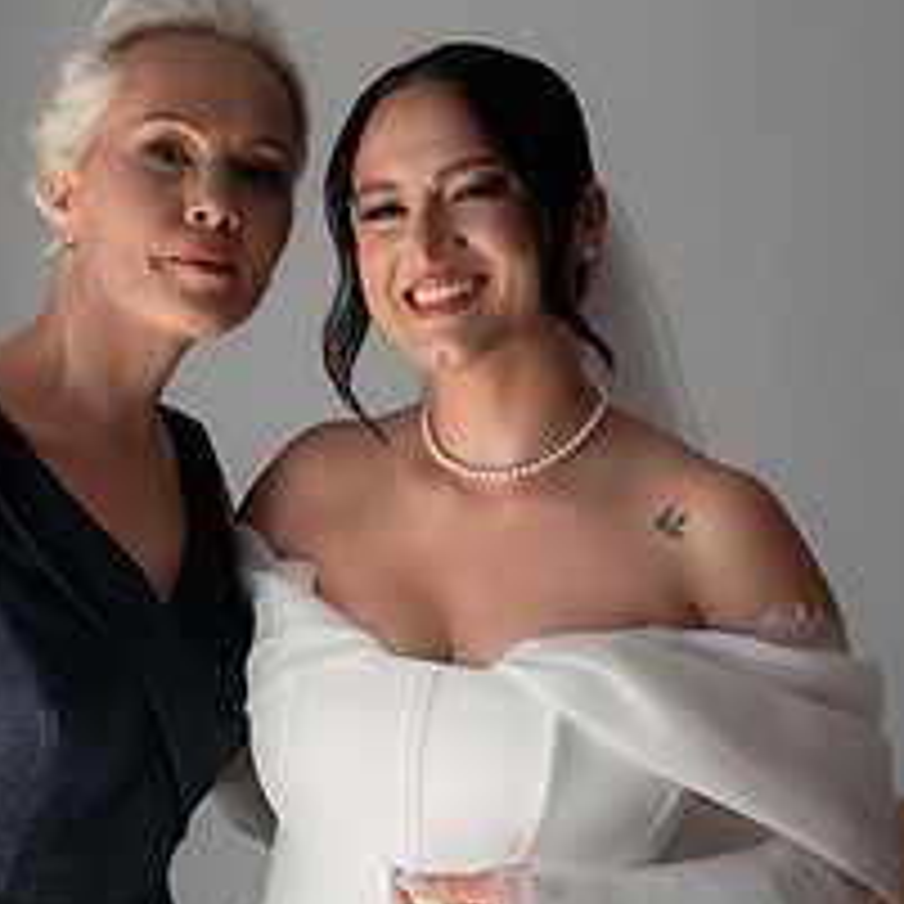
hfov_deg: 20.1
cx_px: 261
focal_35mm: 86
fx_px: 2541
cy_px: 681
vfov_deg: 20.0
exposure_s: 1/250
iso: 1000
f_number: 4.5
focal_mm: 35
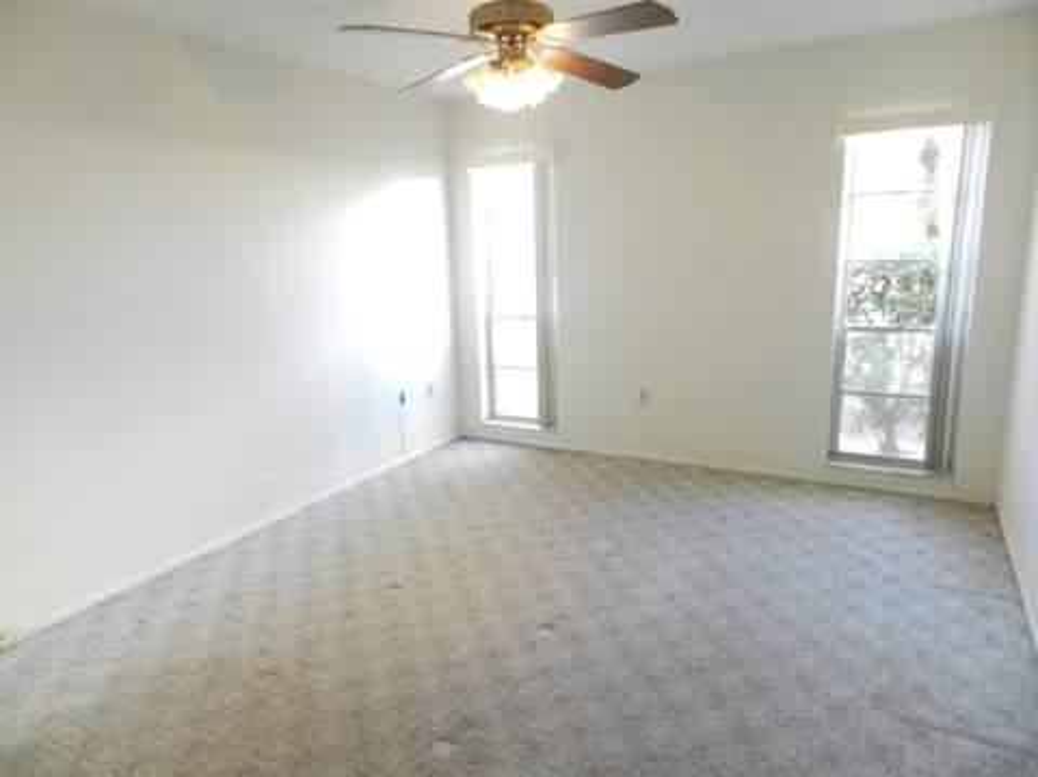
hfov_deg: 74.0
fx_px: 689
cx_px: 519
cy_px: 388
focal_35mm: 23
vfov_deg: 58.8
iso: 400
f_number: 3.4
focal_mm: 4
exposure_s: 1/20
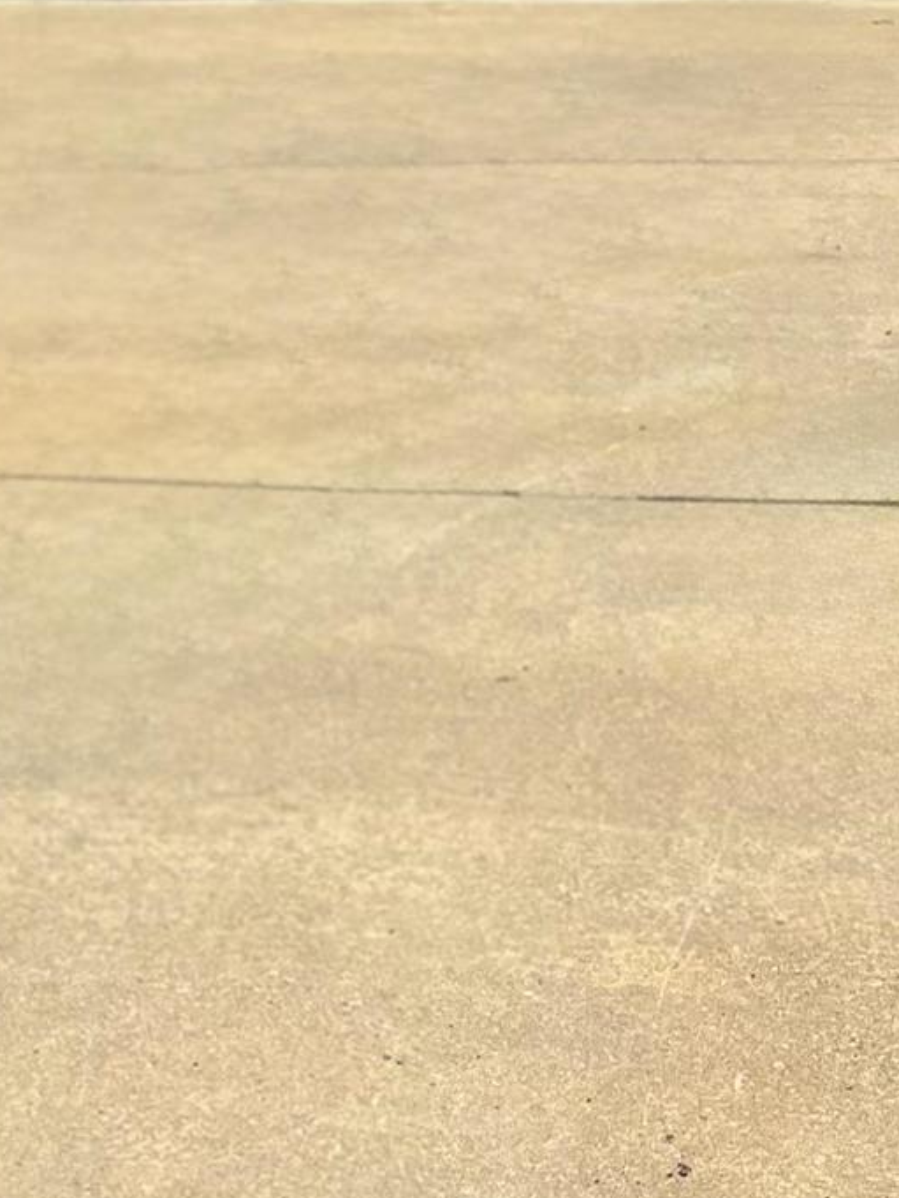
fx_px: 3046
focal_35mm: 88
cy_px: 267
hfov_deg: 15.3
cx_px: -501
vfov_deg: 22.0
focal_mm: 5.7
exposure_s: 1/6579
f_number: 1.5
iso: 50
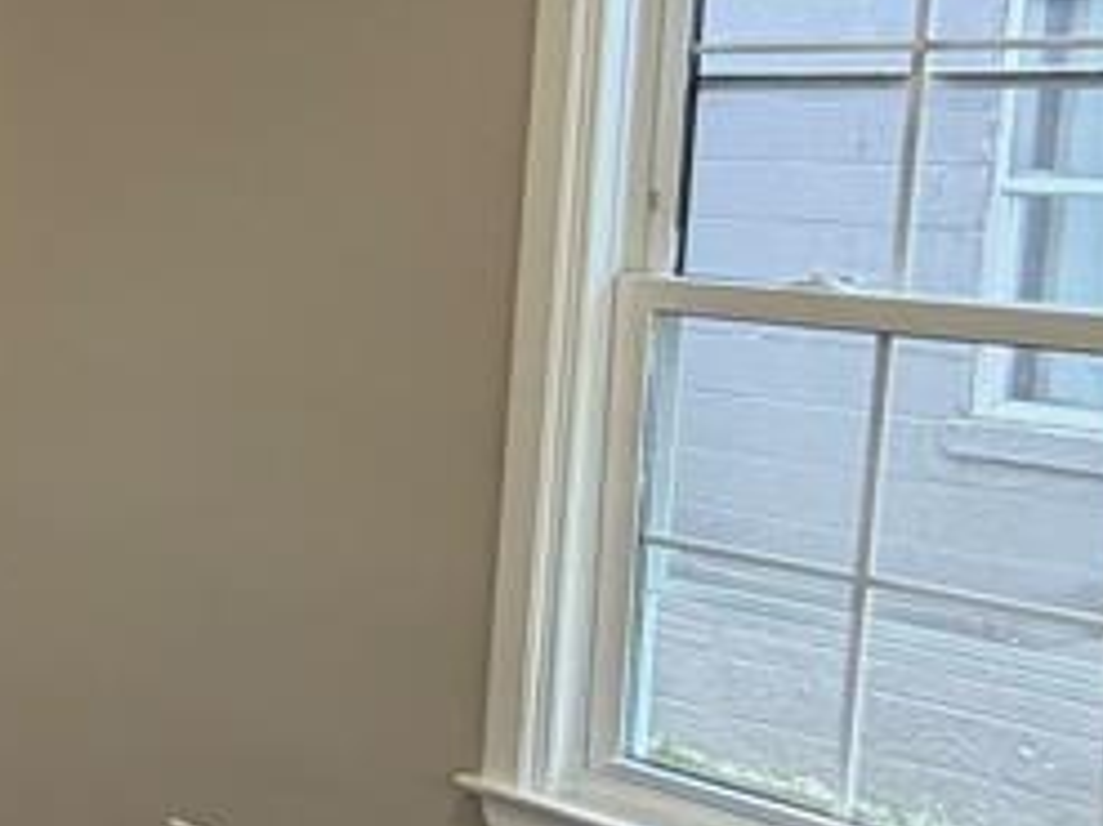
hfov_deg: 22.0
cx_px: -840
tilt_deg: -3.7
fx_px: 1847
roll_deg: +0.4
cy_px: 268
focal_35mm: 58
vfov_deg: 25.1
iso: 200
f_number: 2.2
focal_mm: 2.22
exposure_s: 1/121
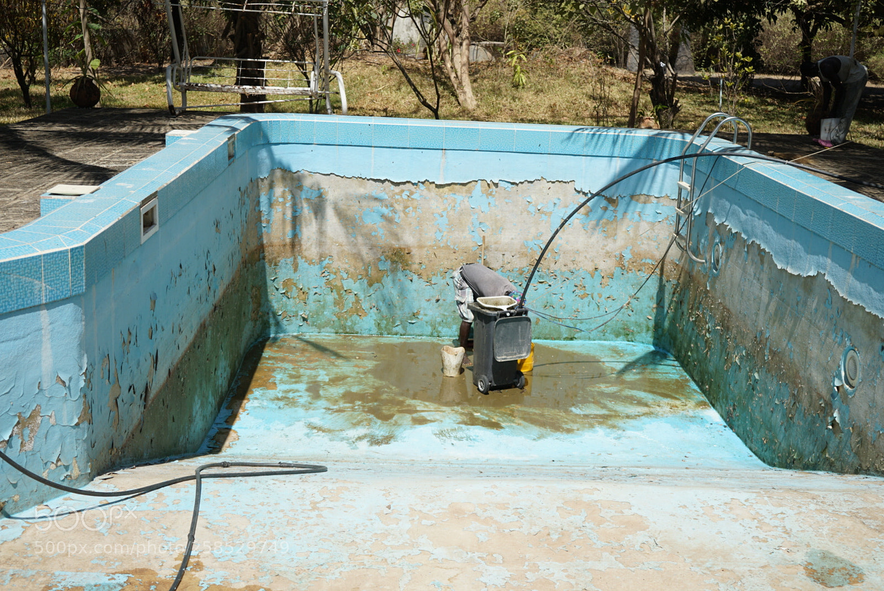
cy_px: 296
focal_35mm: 42
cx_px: 442
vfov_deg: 31.9
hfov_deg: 46.4
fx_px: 1032
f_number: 4.5
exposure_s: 1/1000
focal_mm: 42
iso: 100
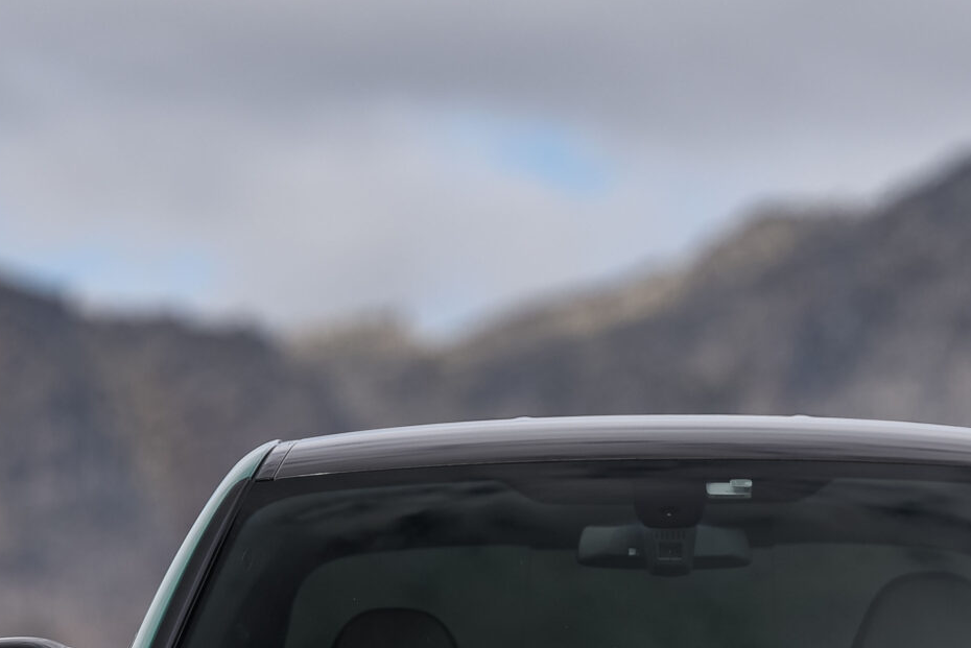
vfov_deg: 2.6
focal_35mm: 523
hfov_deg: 3.9
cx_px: 678
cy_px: 705
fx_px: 14112
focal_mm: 190
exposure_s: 1/500
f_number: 3.5
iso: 100
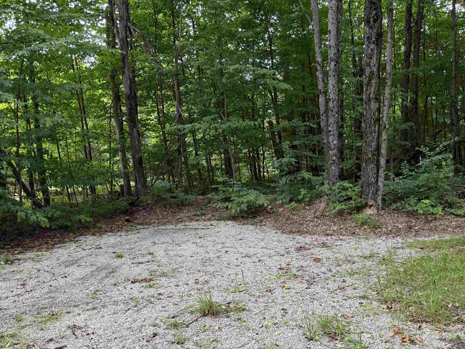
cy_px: 232
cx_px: 291
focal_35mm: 32
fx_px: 430
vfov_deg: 43.6
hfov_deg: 56.1
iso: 80
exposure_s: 1/374
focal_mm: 6.76
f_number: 1.78
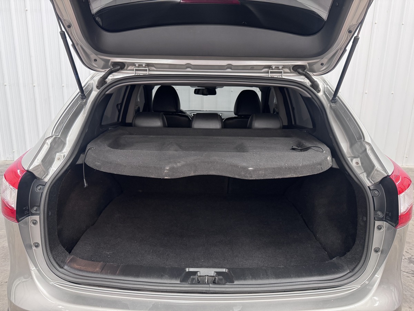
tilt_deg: -11.9
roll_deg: -0.9
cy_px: 156
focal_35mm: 24
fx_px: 287
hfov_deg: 71.6
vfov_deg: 56.8
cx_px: 207
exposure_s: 1/60
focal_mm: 6.76
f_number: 1.78
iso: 320
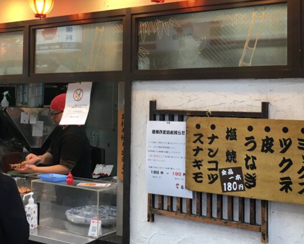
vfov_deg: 27.5
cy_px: 83
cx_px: 130
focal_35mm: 55
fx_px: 495
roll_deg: -1.1
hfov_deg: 34.1
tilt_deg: +2.6
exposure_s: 1/30
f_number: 2.2
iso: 25
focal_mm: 4.15
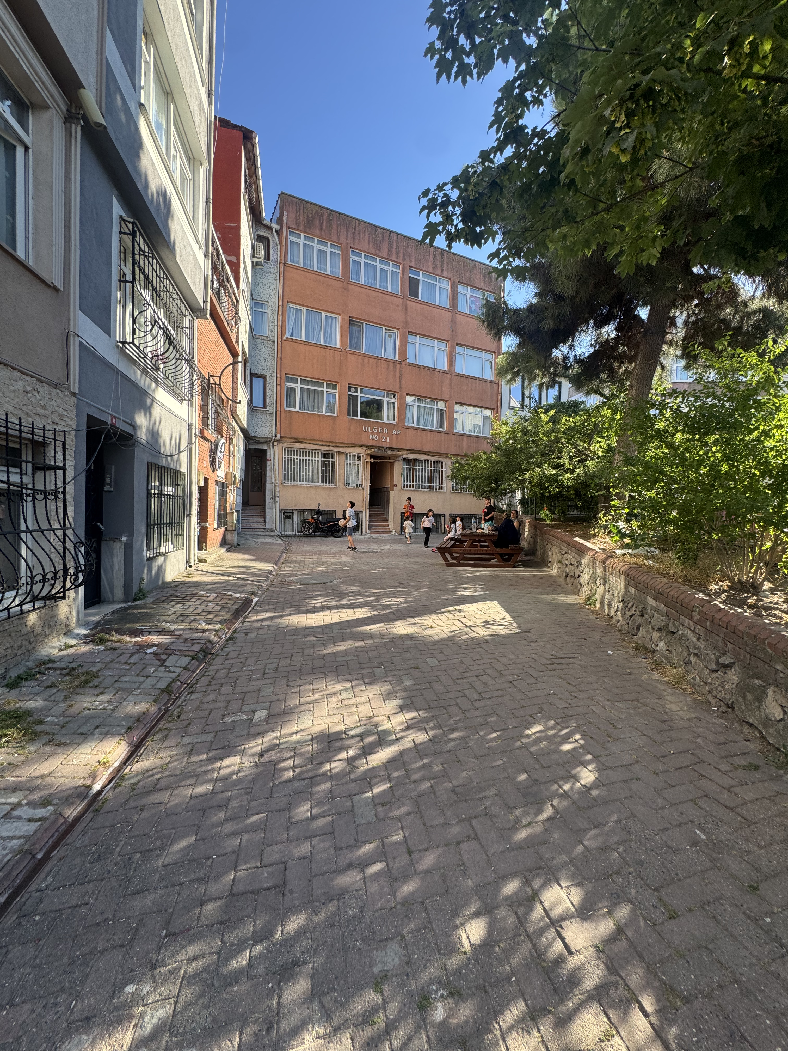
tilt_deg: -1.1
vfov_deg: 102.1
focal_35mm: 14
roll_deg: -3.6
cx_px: 394
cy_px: 526
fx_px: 425
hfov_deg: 85.7
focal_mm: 2.22
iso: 40
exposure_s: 1/341
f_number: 2.2
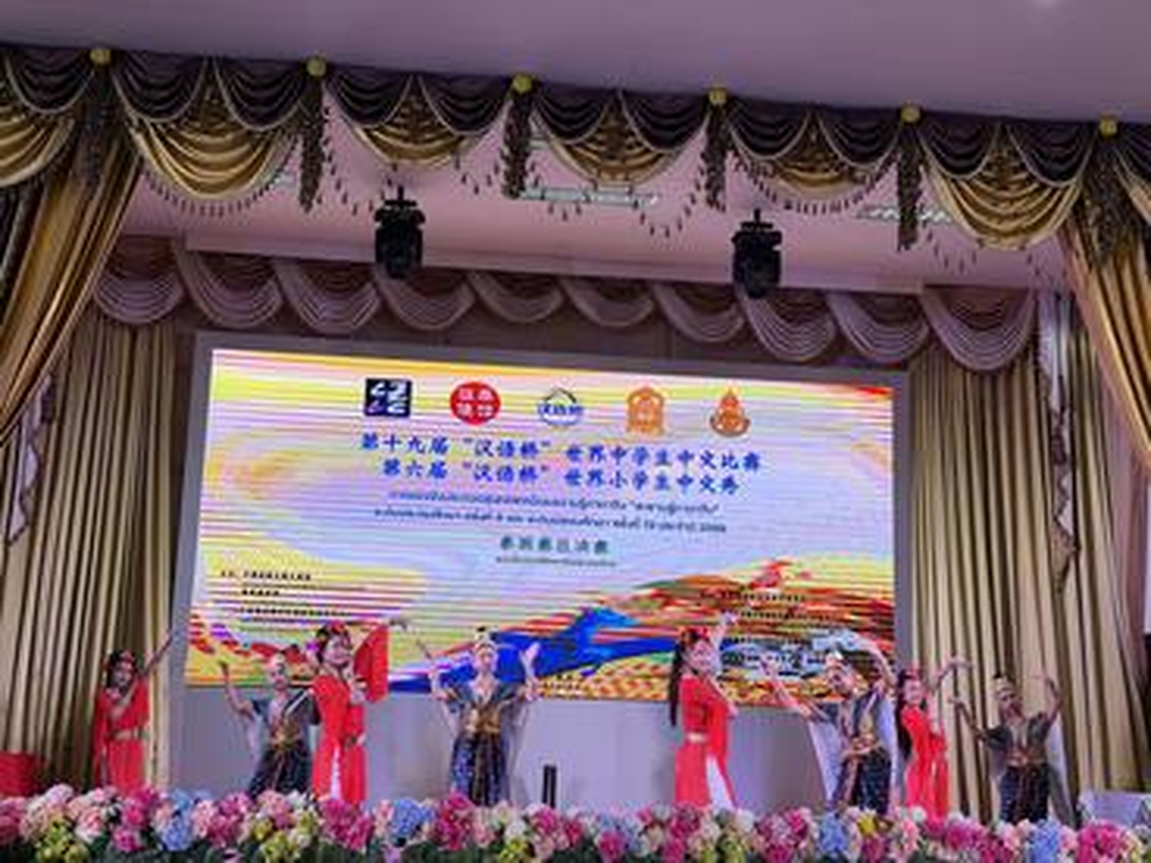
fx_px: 1596
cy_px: 432
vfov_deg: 30.3
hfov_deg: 39.7
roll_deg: -1.6
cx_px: 576
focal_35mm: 48
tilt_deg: +11.5
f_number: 1.78
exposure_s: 1/245
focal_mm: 6.76
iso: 64
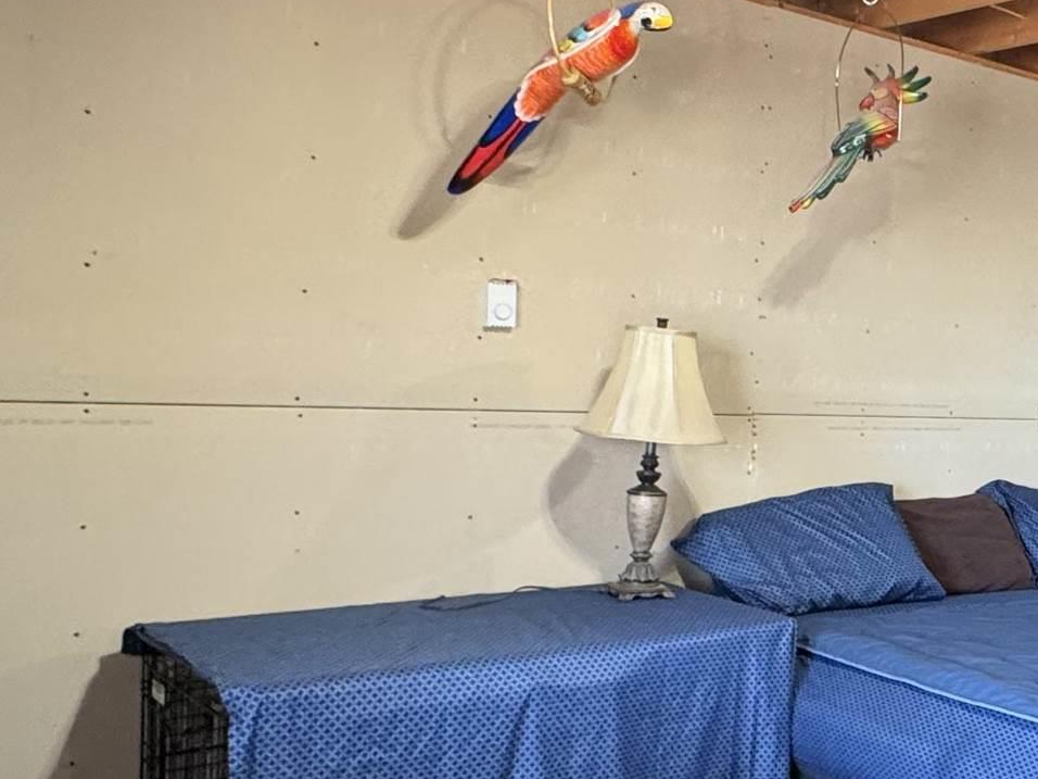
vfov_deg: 32.2
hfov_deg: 36.6
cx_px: 1094
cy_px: 426
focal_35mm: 45
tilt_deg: -3.1
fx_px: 1349
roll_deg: -3.5
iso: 320
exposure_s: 1/60
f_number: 2.2
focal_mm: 2.22
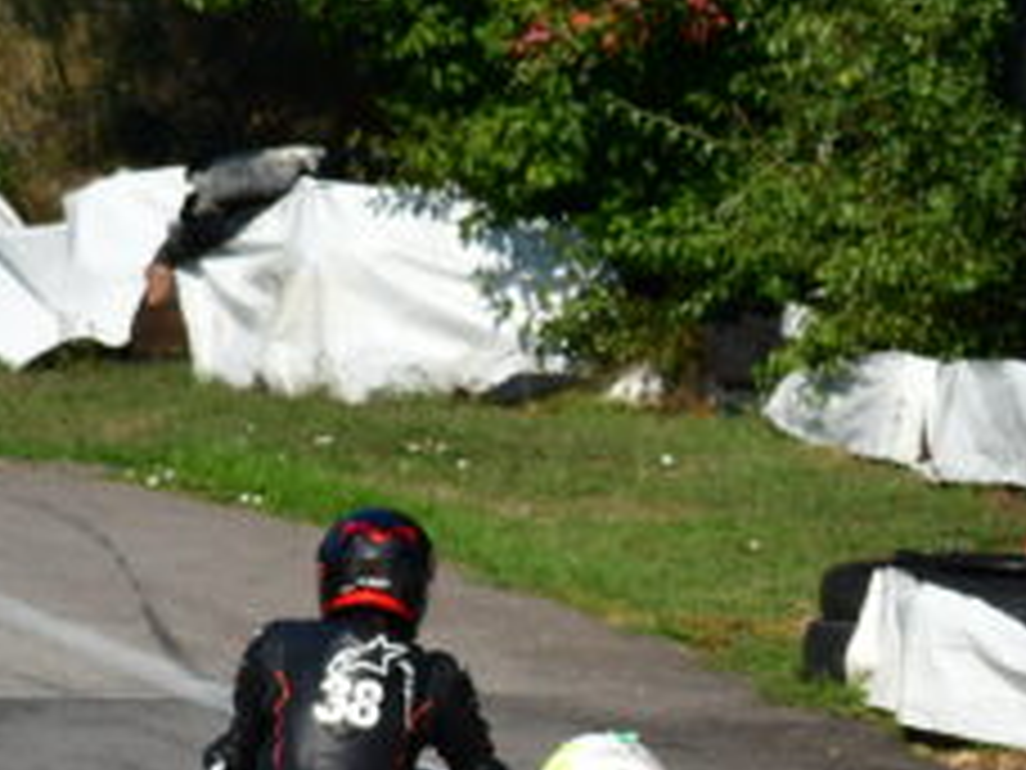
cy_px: 995
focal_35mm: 970
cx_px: 1544
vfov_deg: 1.5
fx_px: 28750
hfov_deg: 2.0
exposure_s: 1/640
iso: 400
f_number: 13
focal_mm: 200
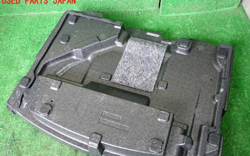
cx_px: 125
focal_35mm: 32
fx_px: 218
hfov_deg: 59.6
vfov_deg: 39.4
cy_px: 90
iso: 500
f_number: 2.3
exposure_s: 1/30
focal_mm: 5.4
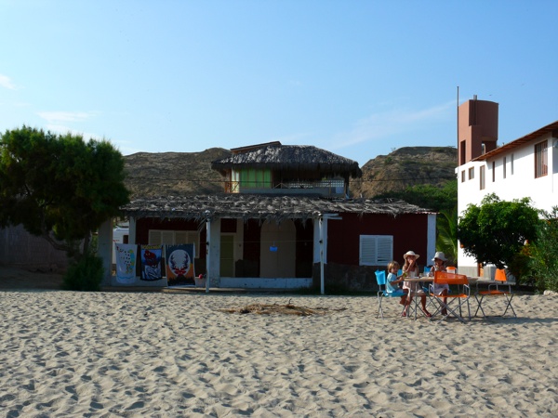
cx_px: 279
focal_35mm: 51
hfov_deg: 37.5
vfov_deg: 28.6
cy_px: 209
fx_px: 822
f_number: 5.6
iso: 100
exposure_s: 1/400
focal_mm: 10.9
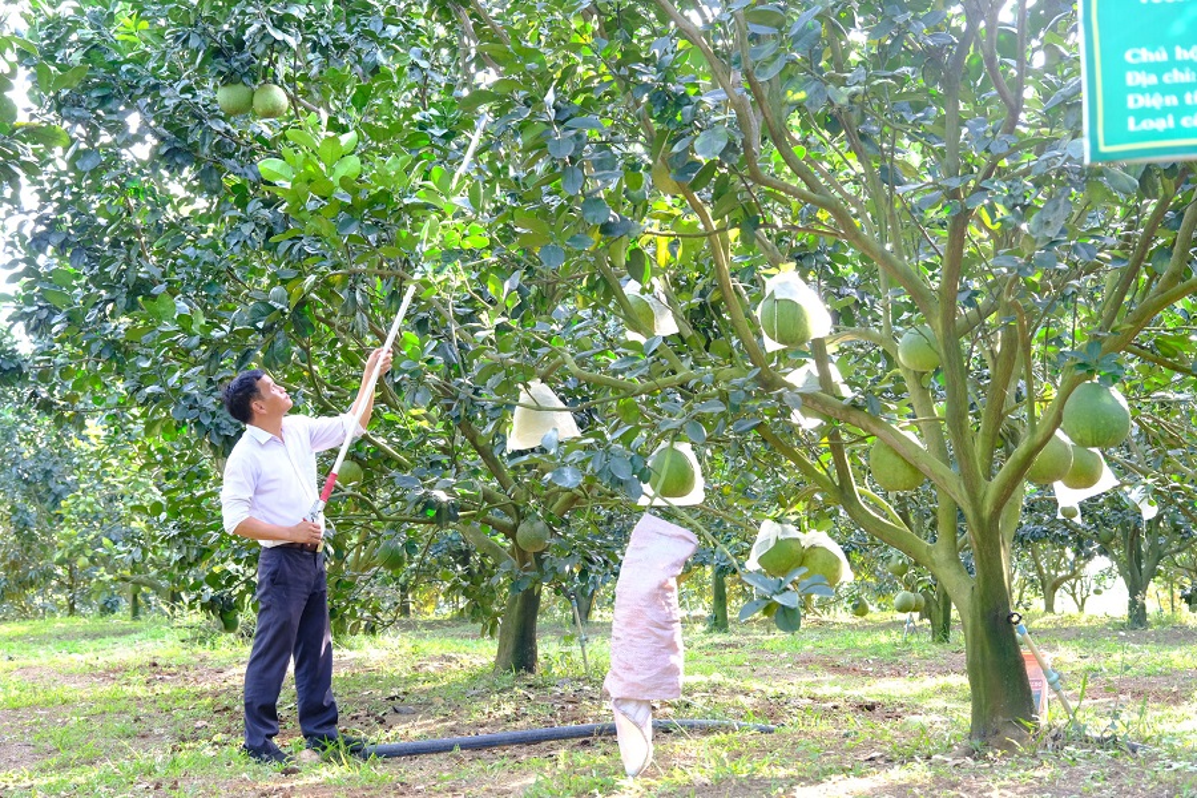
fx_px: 1795
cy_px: 399
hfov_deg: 36.9
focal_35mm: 54
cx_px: 598
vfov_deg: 25.1
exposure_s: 1/27
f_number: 4
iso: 320
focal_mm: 35.8
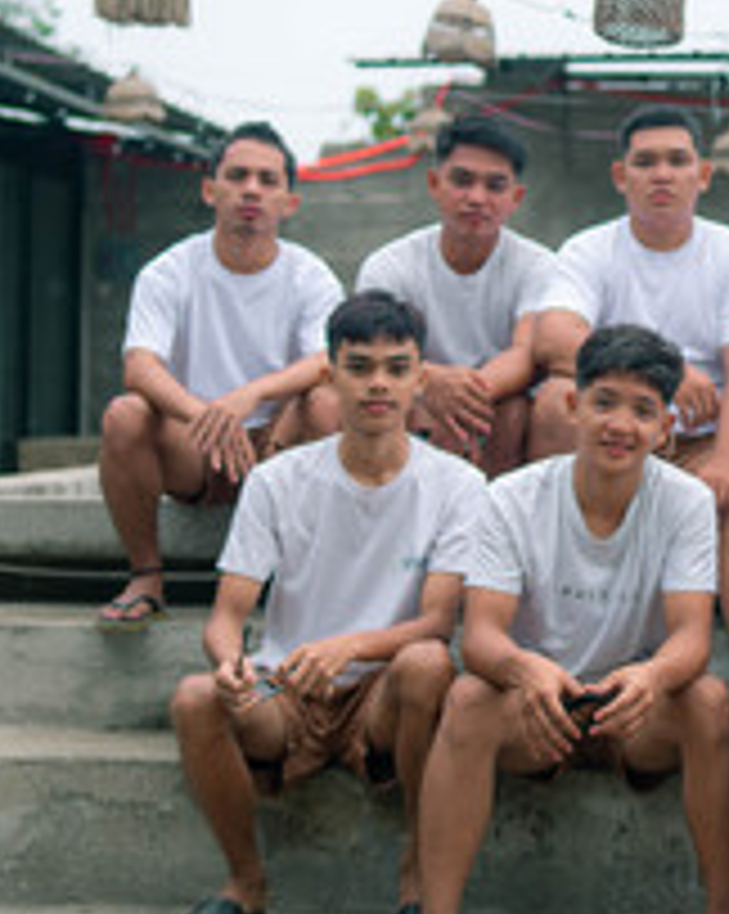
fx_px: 2188
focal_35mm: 81
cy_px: 412
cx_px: 796
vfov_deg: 23.6
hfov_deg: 18.2
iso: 160
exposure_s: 1/400
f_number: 2
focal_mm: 35
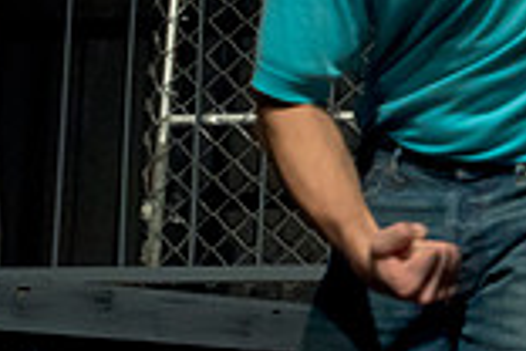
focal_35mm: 195
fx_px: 2847
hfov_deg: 10.3
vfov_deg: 7.0
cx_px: 711
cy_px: -116
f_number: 3.2
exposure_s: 1/100
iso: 3200
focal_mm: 35
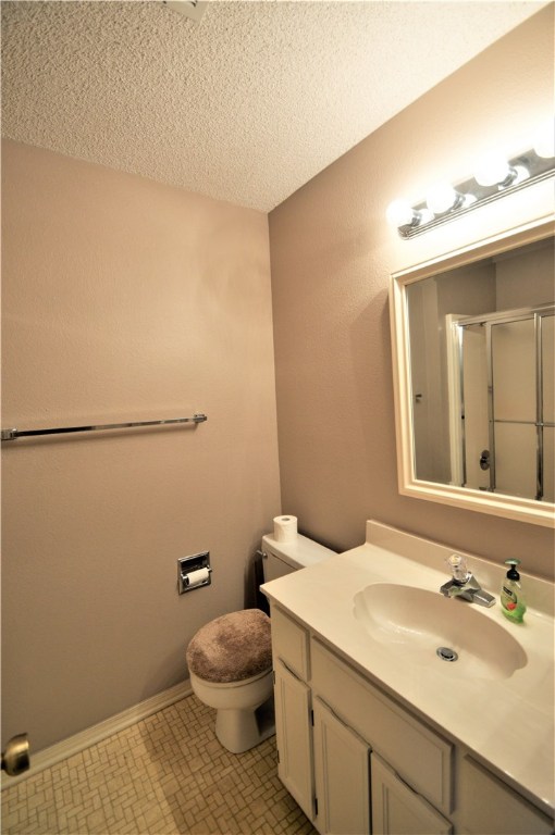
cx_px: 278
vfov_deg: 100.5
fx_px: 348
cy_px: 418
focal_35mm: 15
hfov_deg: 77.2
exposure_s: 1/60
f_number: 3.5
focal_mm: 10
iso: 400
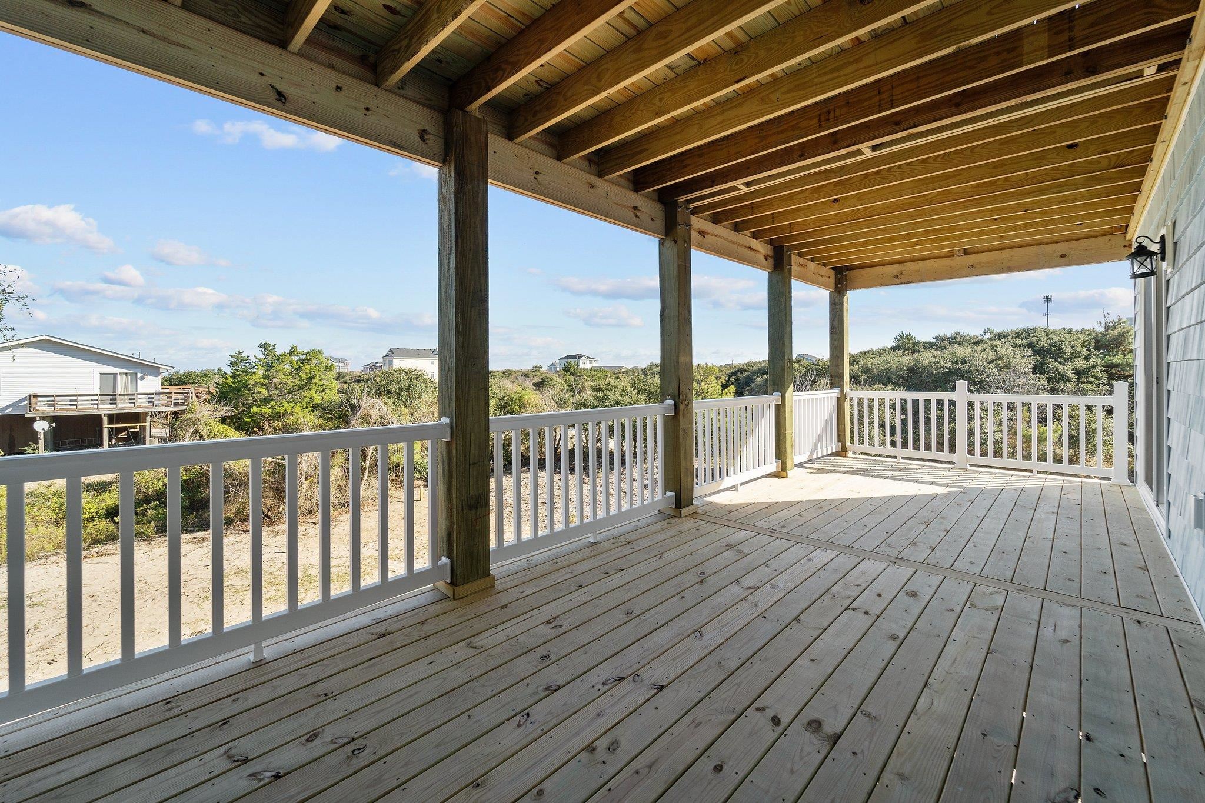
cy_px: 402
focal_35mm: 14
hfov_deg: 104.3
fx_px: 469
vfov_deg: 81.2
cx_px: 602
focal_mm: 14
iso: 100
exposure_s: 1/250
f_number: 8
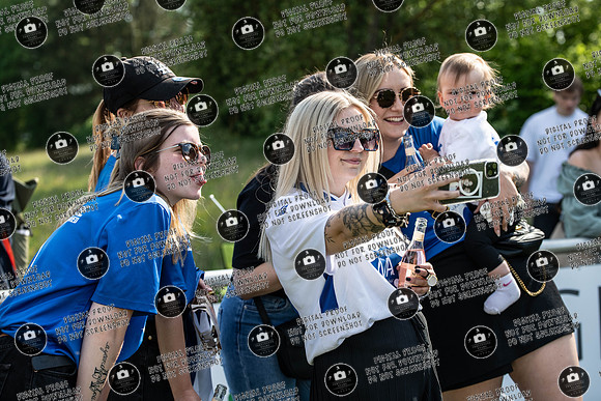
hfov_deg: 25.2
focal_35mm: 80
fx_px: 1342
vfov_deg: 17.0
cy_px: 171
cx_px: 329
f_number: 3.5
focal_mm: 70
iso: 280
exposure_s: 1/1600
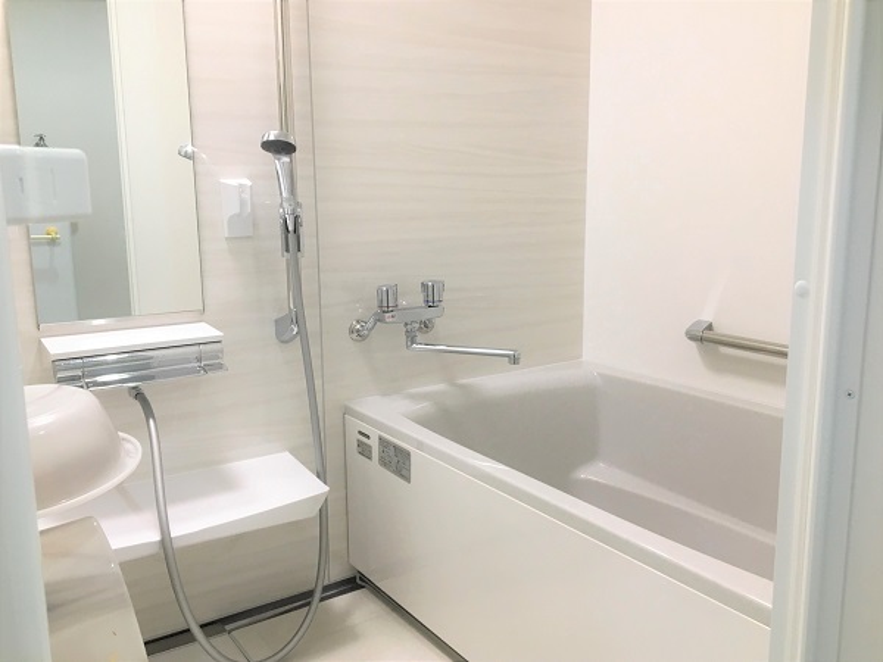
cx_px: 442
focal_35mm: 29
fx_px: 740
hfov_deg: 61.7
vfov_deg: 48.2
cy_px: 331
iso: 50
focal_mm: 4.15
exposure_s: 1/30
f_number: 2.2
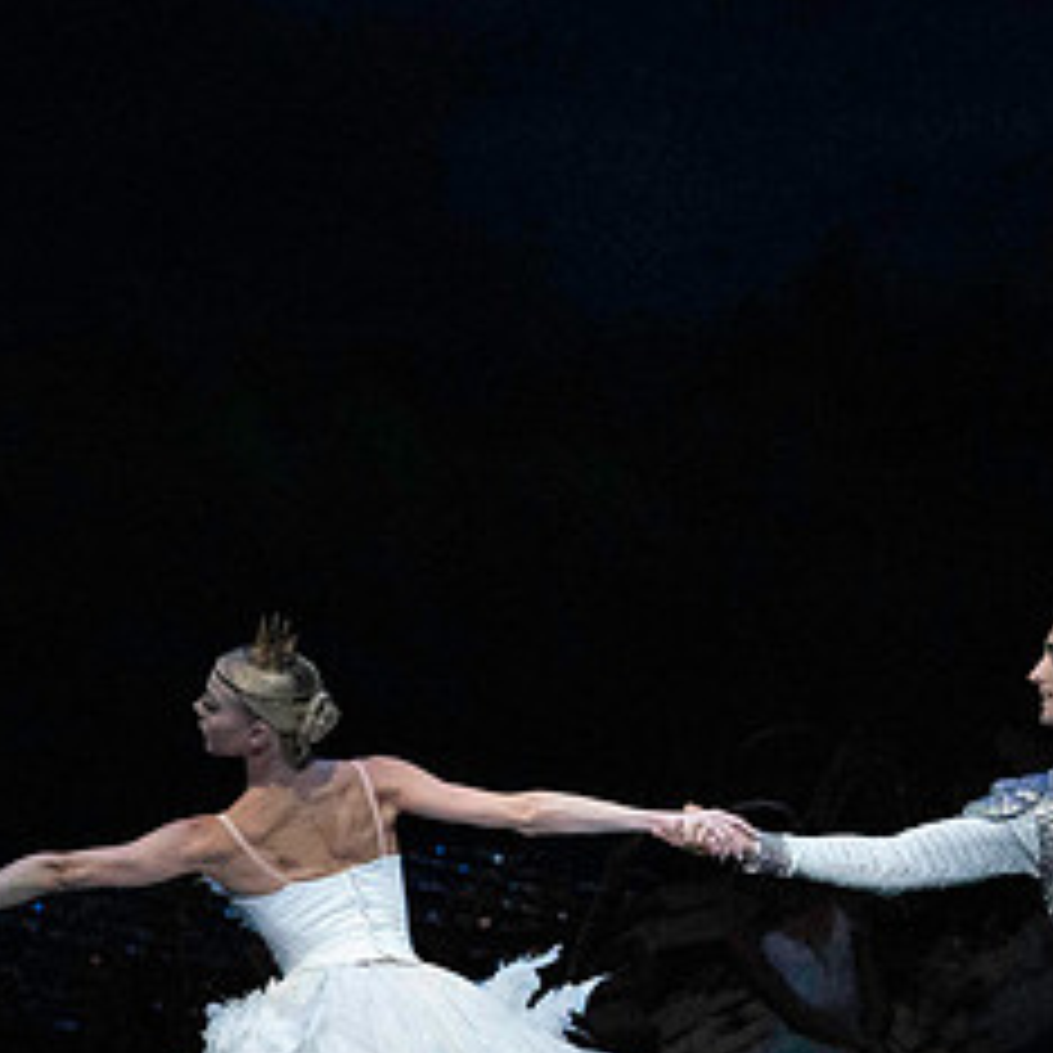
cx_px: 675
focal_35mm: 422
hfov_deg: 4.2
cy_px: 866
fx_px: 14523
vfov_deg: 4.2
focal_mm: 200
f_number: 5
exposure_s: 1/400
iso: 25600
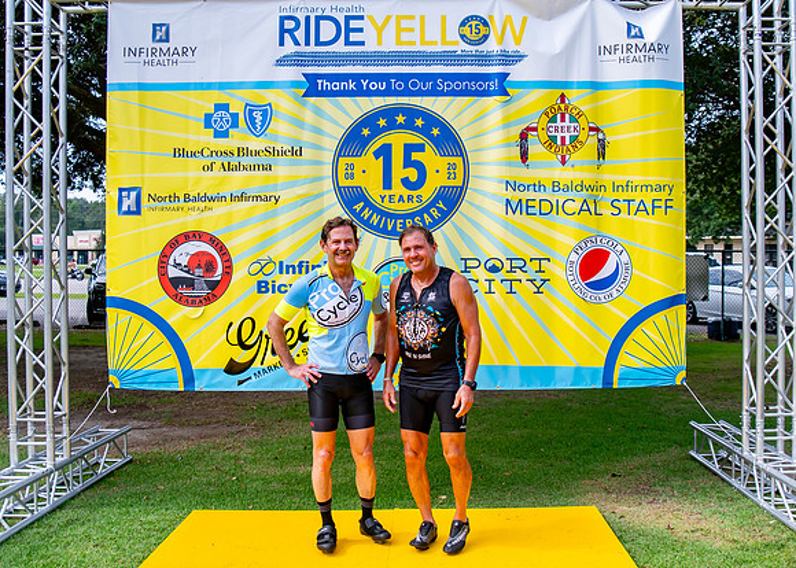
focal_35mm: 80
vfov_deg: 17.8
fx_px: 1818
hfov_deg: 24.7
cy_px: 281
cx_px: 438
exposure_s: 1/5000
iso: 500
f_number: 2.8
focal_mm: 55
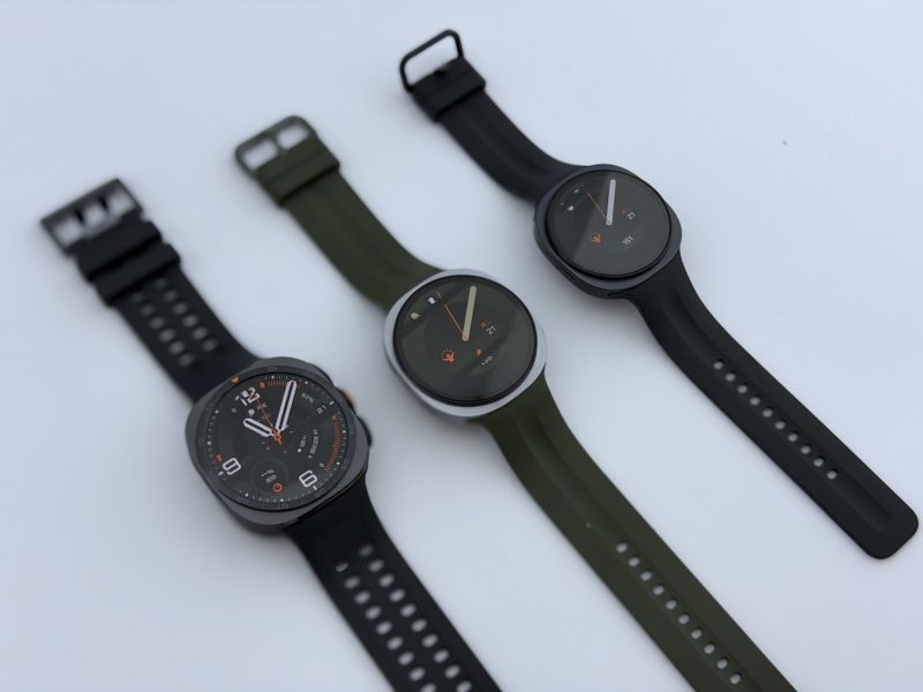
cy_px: 346
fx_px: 1280
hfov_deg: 39.7
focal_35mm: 48
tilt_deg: -64.5
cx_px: 462
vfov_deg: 30.3
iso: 64
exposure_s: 1/769
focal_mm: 6.76
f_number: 1.78
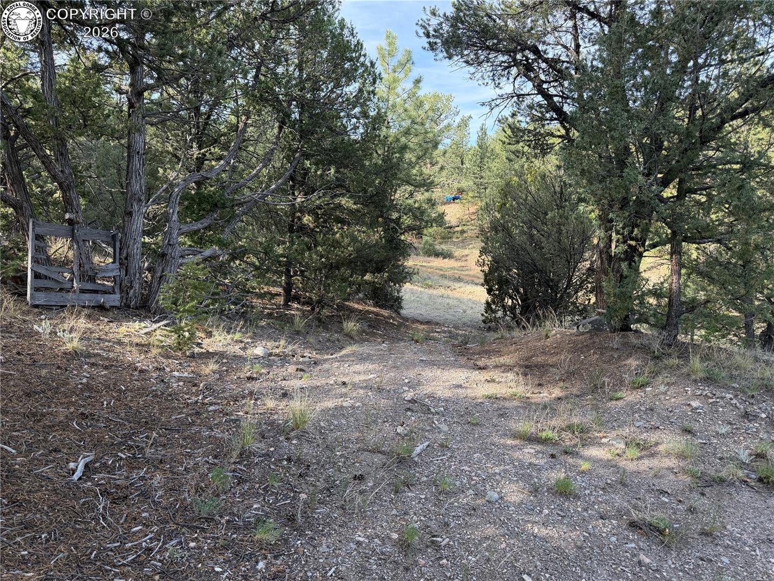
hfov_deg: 71.6
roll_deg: +1.1
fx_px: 537
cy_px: 290
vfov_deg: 56.8
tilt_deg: -9.8
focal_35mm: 24
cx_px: 387
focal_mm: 6.76
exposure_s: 1/660
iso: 100
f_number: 1.78
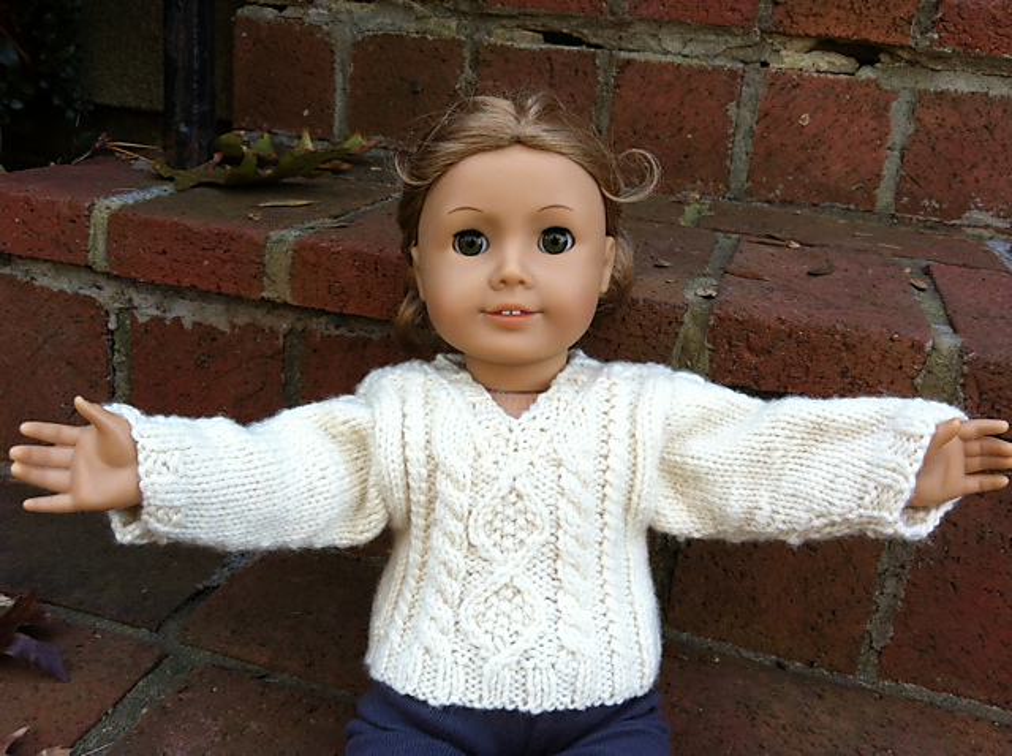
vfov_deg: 40.6
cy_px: 378
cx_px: 506
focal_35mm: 35
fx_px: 1022
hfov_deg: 52.7
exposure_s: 1/100
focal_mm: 3.85
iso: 80
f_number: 2.8
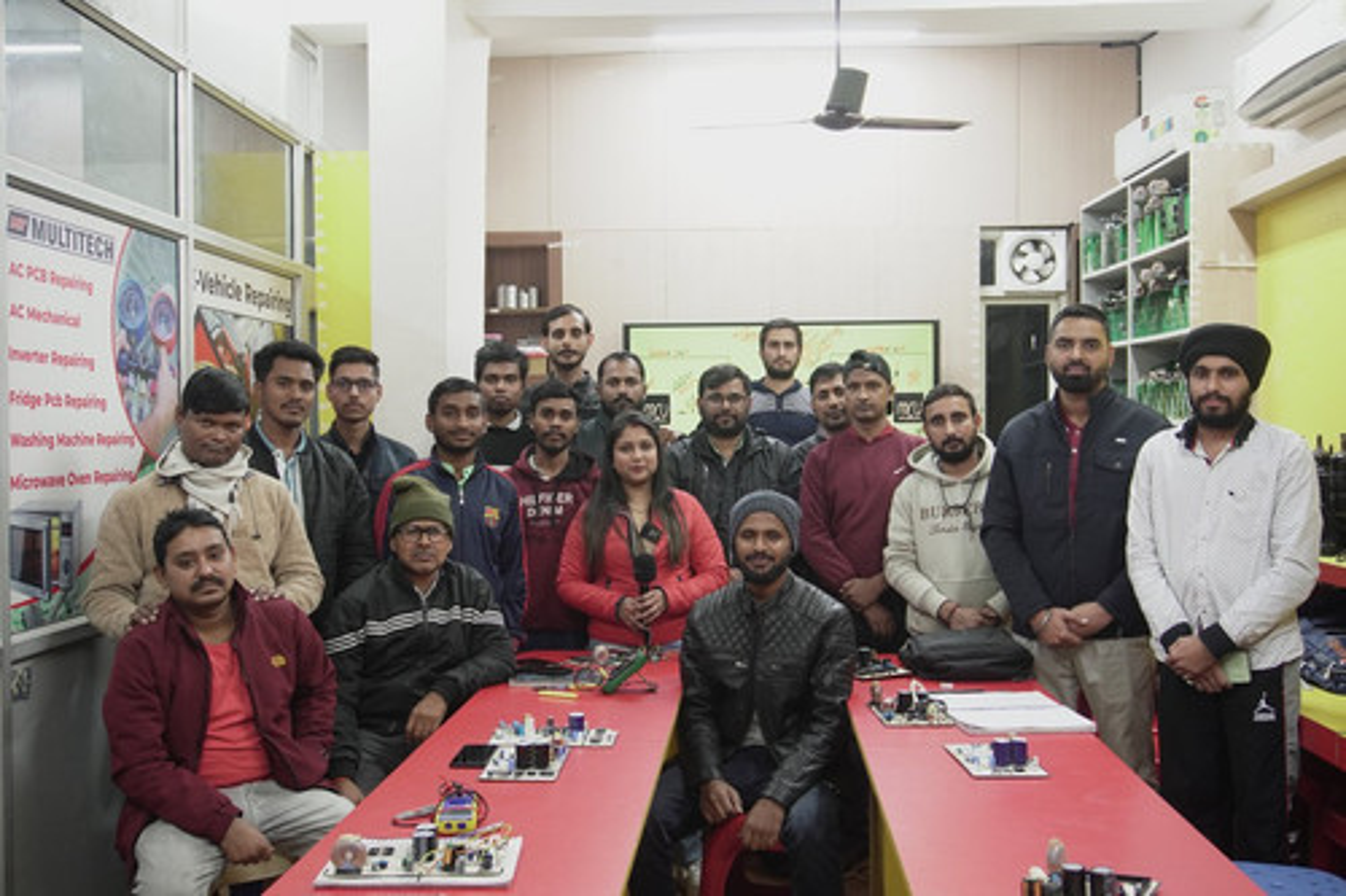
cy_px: 448
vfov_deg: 36.8
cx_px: 673
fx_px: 1345
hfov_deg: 53.1
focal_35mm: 36
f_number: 5
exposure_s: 1/40
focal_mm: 24
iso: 640
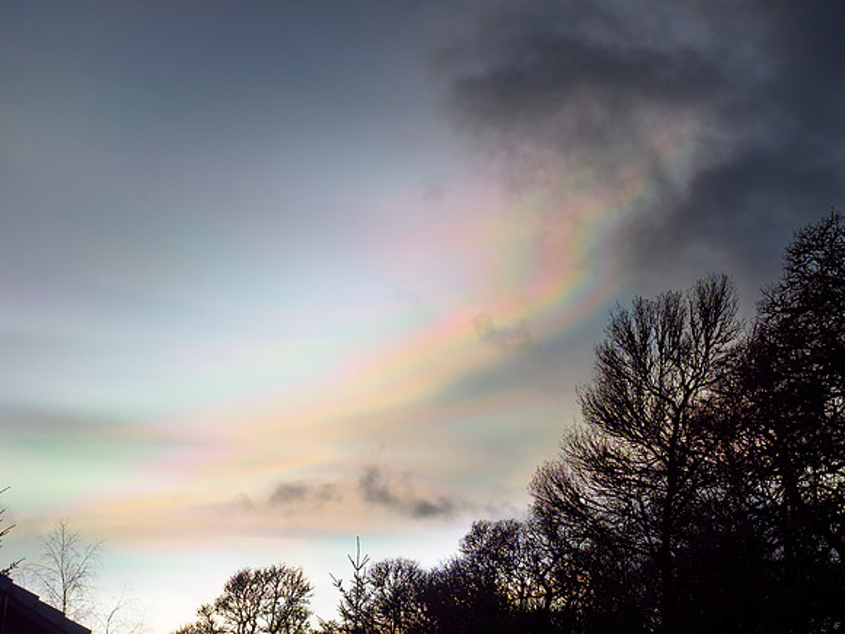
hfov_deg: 26.9
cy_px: 240
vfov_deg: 20.4
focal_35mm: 72
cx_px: 525
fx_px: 1759
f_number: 5.6
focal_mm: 29
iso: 200
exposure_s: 1/250
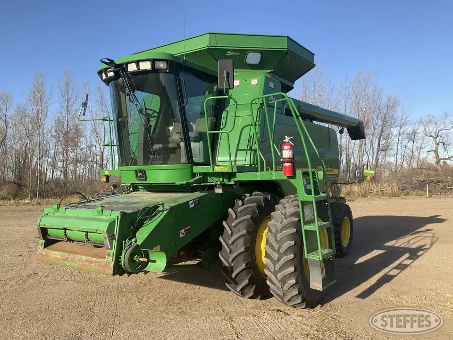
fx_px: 380
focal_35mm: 29
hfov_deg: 61.7
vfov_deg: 48.2
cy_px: 170
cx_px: 226
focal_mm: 3
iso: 25
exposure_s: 1/1076
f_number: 1.8
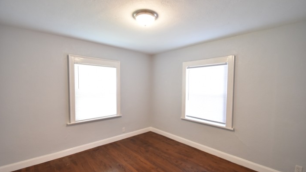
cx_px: 154
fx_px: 130
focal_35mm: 16
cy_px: 90
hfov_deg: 99.4
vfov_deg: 67.1
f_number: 3.5
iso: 800
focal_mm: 10
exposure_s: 1/45
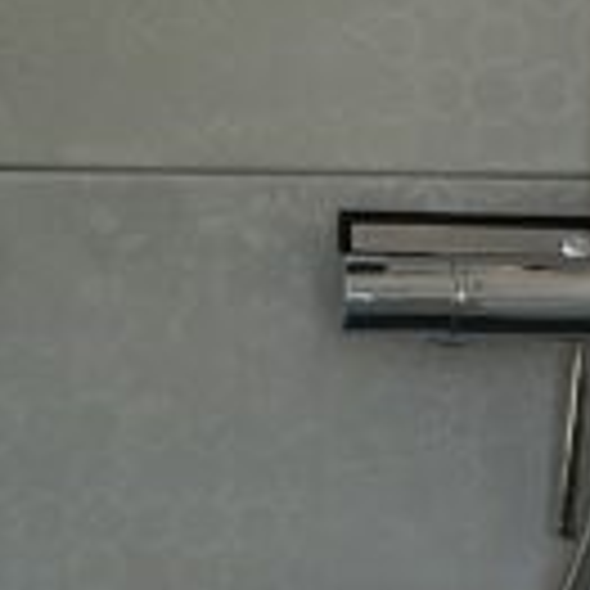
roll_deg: -0.2
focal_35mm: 179
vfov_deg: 9.8
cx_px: -378
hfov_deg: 9.4
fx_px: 3452
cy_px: 198
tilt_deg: -9.7
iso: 125
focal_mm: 5.1
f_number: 1.6
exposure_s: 1/107
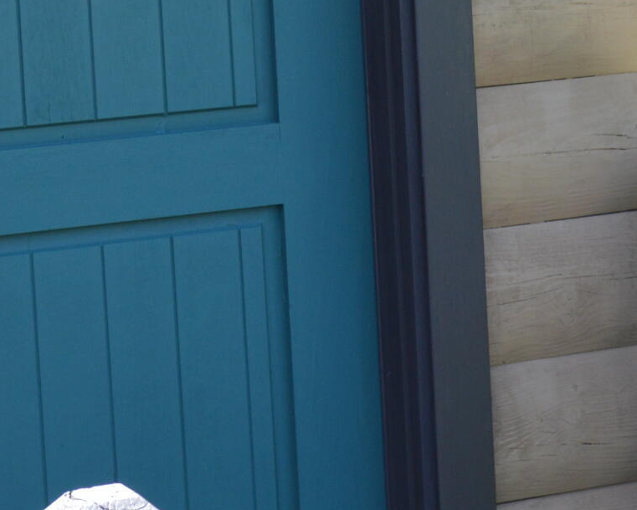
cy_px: -80
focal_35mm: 133
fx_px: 2508
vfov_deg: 11.4
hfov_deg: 14.5
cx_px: 292
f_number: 5.6
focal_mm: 24
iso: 320
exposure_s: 1/125
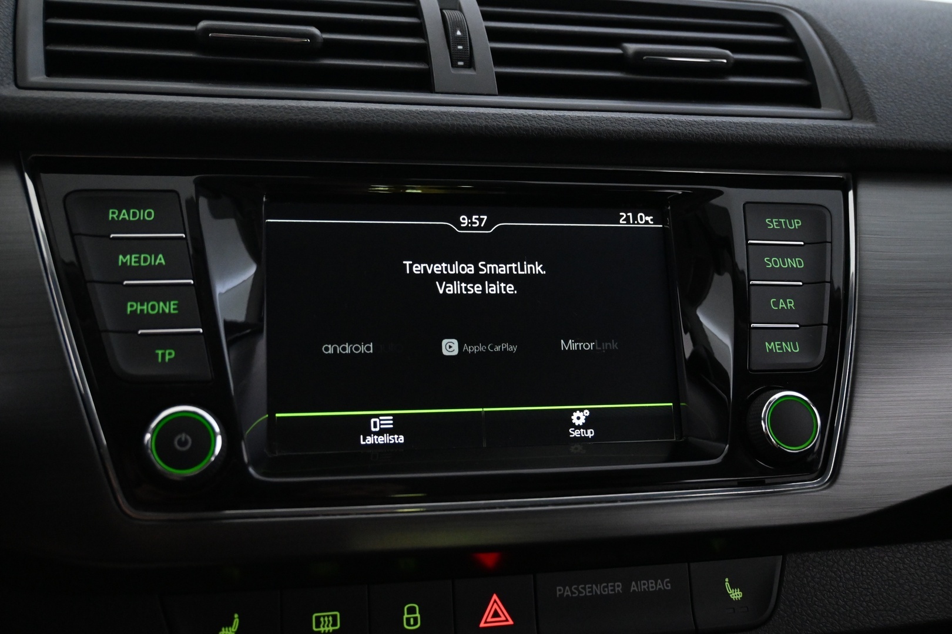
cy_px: 317
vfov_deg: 36.2
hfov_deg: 52.2
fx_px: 972
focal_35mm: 37
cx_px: 476
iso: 4500
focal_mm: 24.5
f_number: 4.2
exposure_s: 1/40
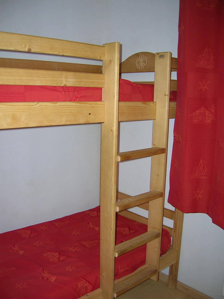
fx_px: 294
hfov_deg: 41.7
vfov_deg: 54.0
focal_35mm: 34
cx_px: 112
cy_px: 150
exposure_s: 1/60.1
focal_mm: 5.7
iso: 50
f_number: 2.9
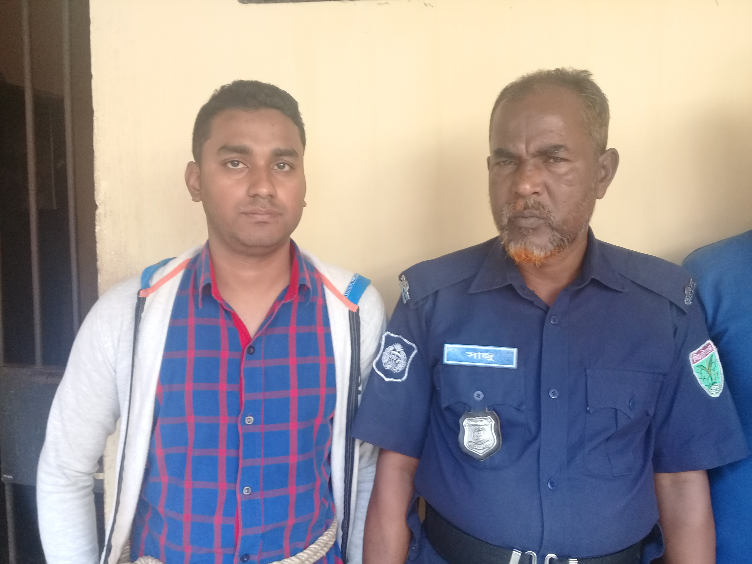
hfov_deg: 58.4
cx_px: 376
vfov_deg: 45.4
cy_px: 282
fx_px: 673
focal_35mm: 31
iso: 80
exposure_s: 1/33
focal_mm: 3.3
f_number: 2.2
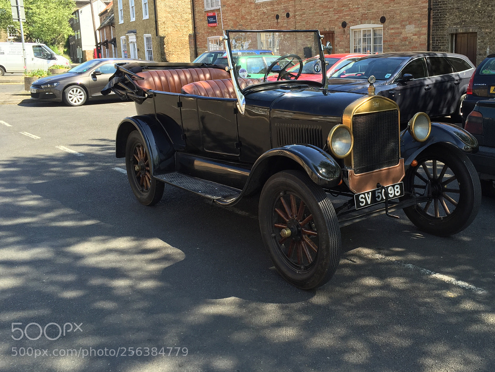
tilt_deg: -9.6
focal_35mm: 36
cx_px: 295
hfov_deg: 51.0
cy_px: 151
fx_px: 515
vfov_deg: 39.5
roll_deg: +0.9
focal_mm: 4.15
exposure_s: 1/476
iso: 32
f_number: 2.2
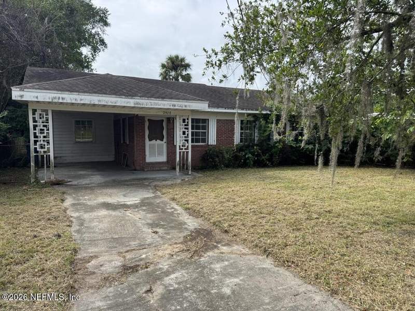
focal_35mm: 24
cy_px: 156
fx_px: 288
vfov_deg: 56.8
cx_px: 208
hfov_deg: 71.6
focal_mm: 6.76
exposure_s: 1/1721
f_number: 1.78
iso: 80
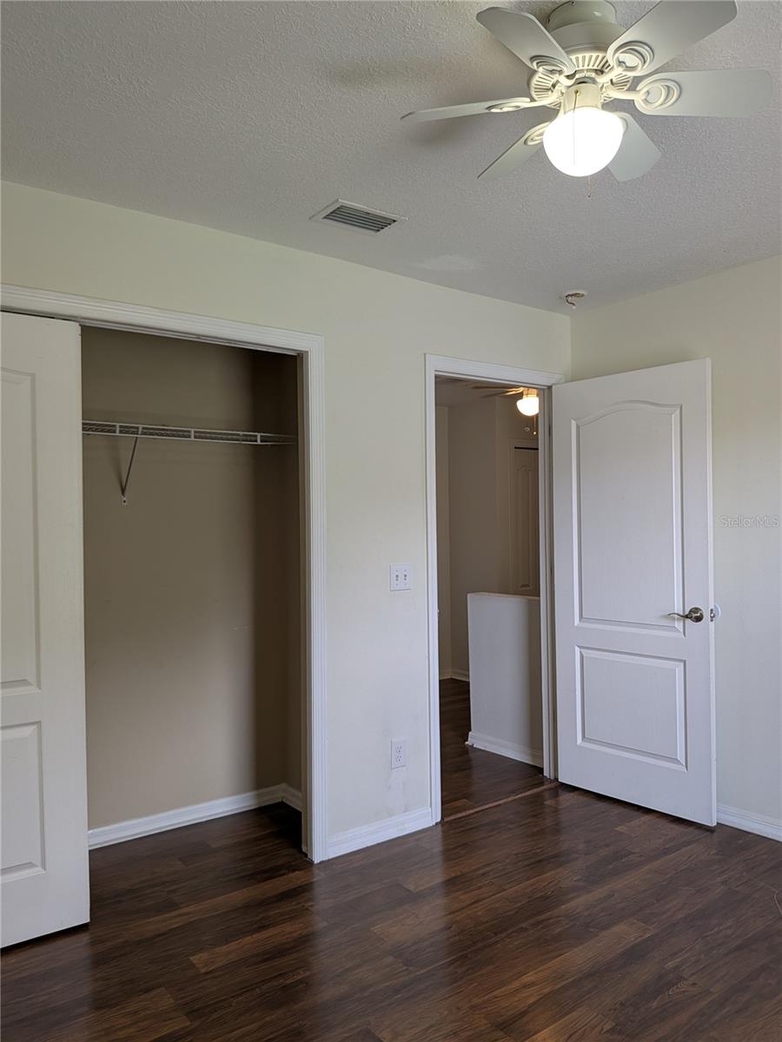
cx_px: 391
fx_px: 723
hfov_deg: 56.8
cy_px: 521
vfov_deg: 71.6
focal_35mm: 24
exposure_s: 1/120
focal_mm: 4.53
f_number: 1.7
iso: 65
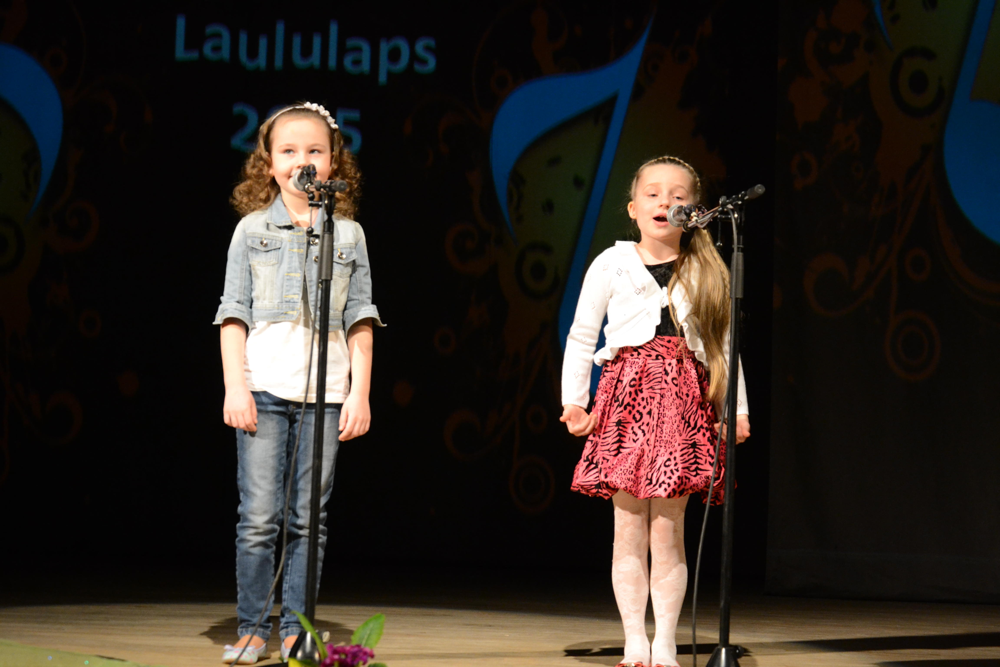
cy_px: 334
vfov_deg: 14.7
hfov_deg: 21.9
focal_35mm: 93
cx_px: 500
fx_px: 2583
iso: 1600
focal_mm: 62
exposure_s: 1/50
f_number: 5.6
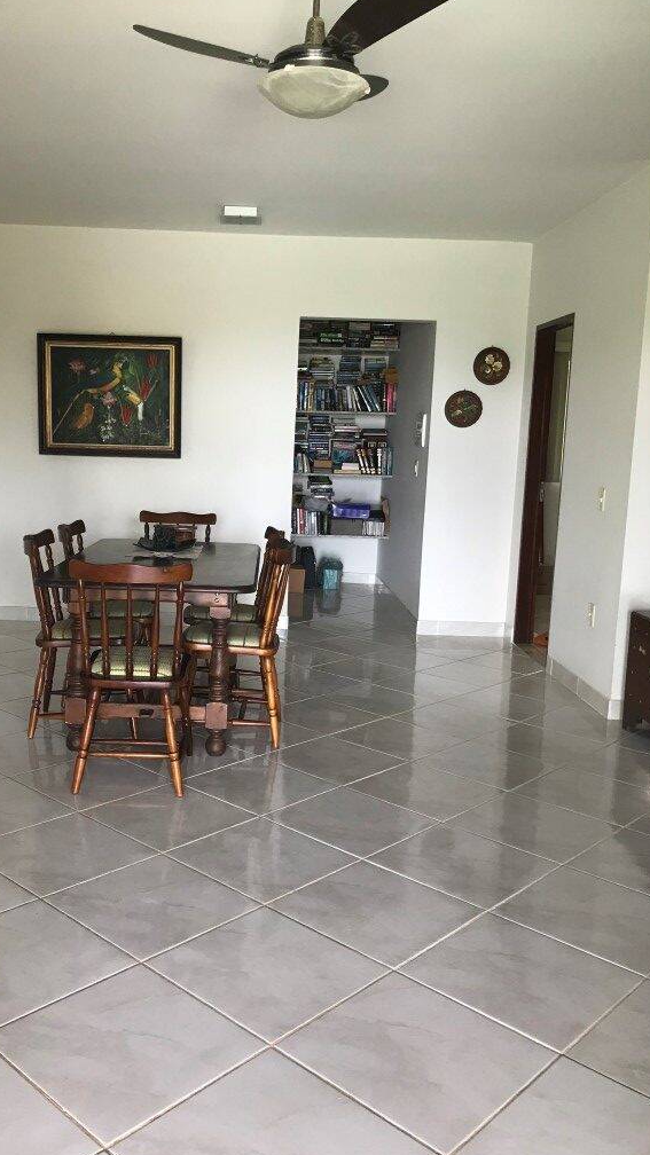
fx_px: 950
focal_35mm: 31
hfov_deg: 37.6
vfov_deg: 62.6
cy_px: 574
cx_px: 244
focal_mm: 3.99
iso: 25
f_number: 1.8
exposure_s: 1/30
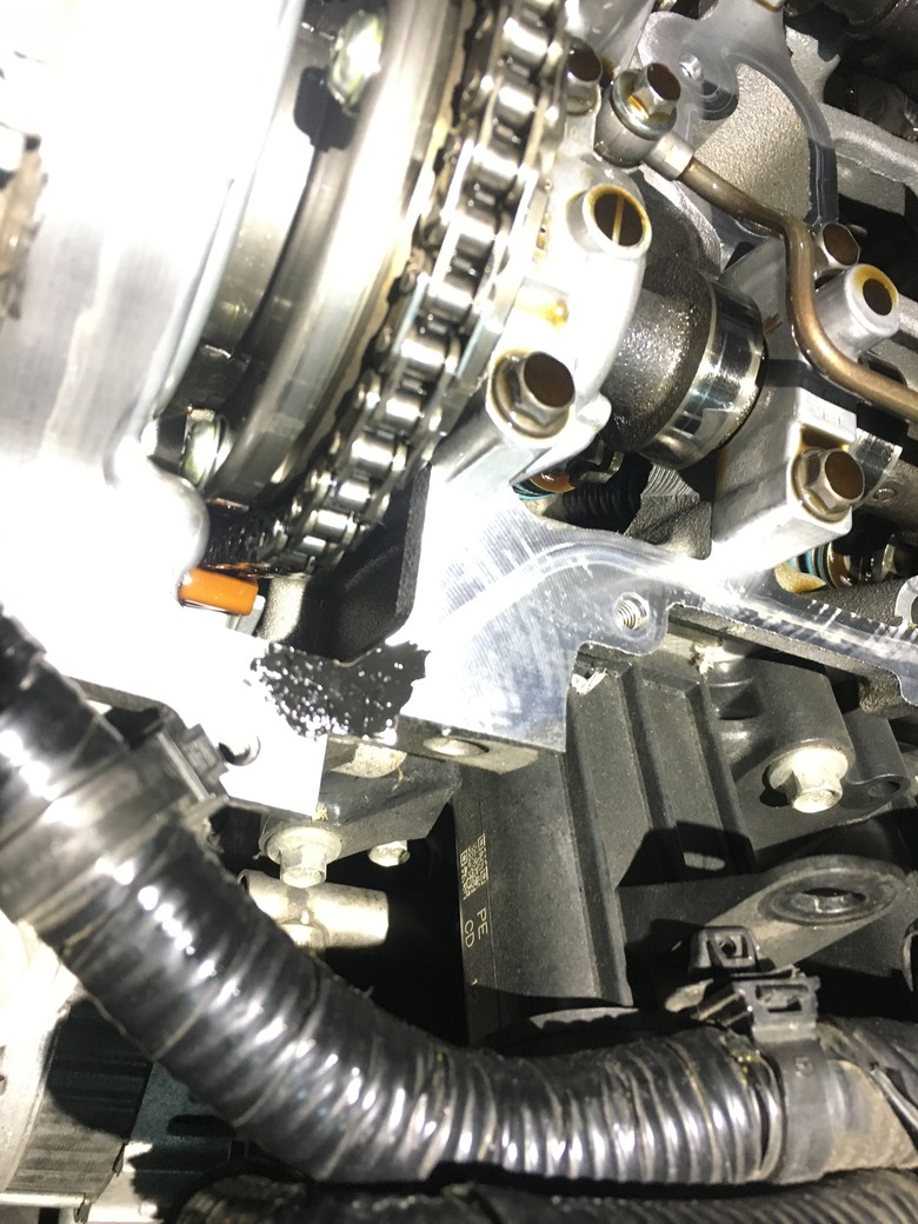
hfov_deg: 48.2
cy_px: 612
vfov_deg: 61.7
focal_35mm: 29
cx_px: 459
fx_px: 1025
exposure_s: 1/17
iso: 200
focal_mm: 4.15
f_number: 2.2
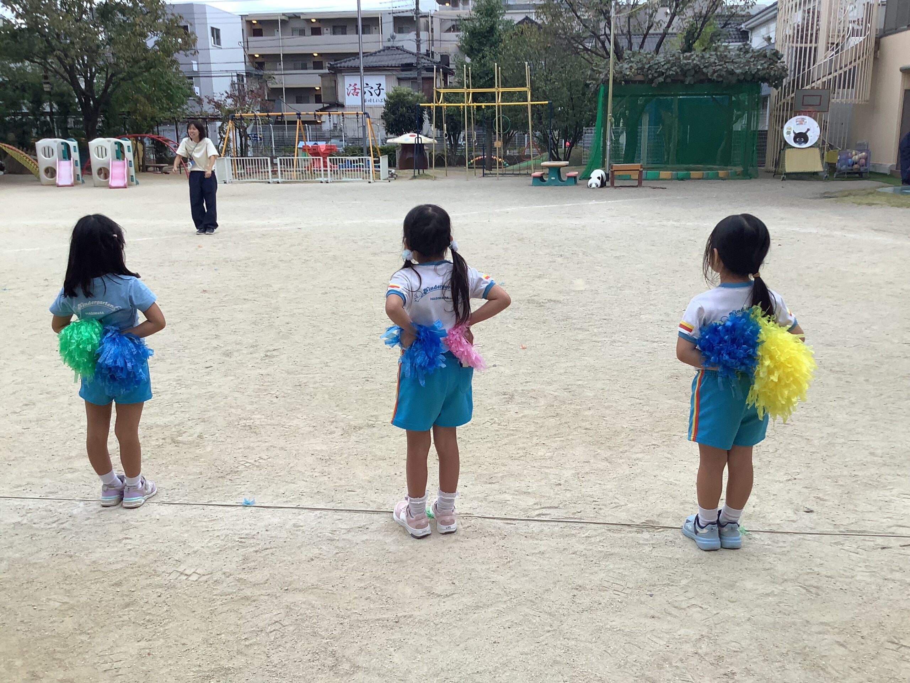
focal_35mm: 31
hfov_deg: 58.4
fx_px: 815
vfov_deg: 45.4
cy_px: 342
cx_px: 455
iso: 40
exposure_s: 1/120
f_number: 2.4
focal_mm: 3.3
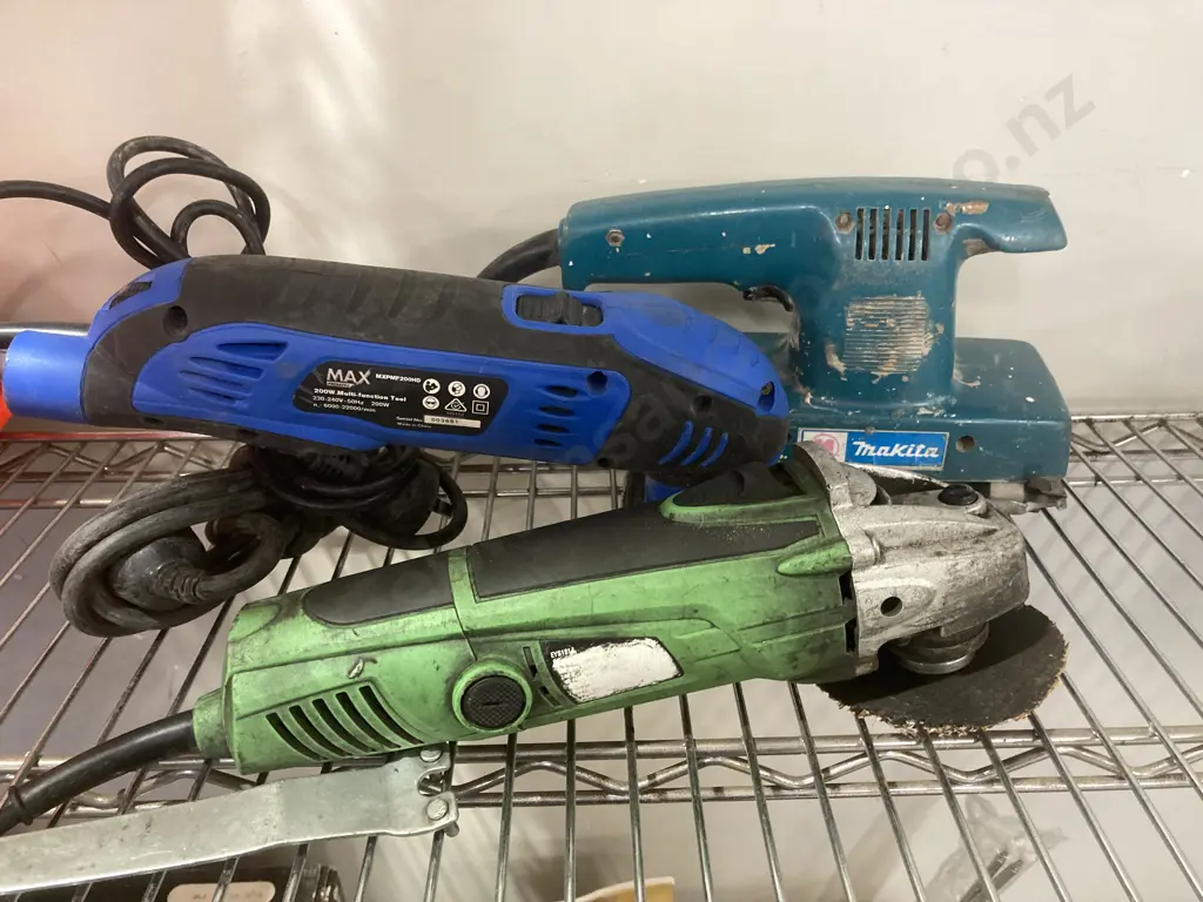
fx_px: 973
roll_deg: -0.7
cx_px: 602
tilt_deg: -26.7
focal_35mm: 28
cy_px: 451
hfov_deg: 63.4
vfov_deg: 49.7
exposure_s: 1/50
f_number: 1.8
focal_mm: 3.99
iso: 250
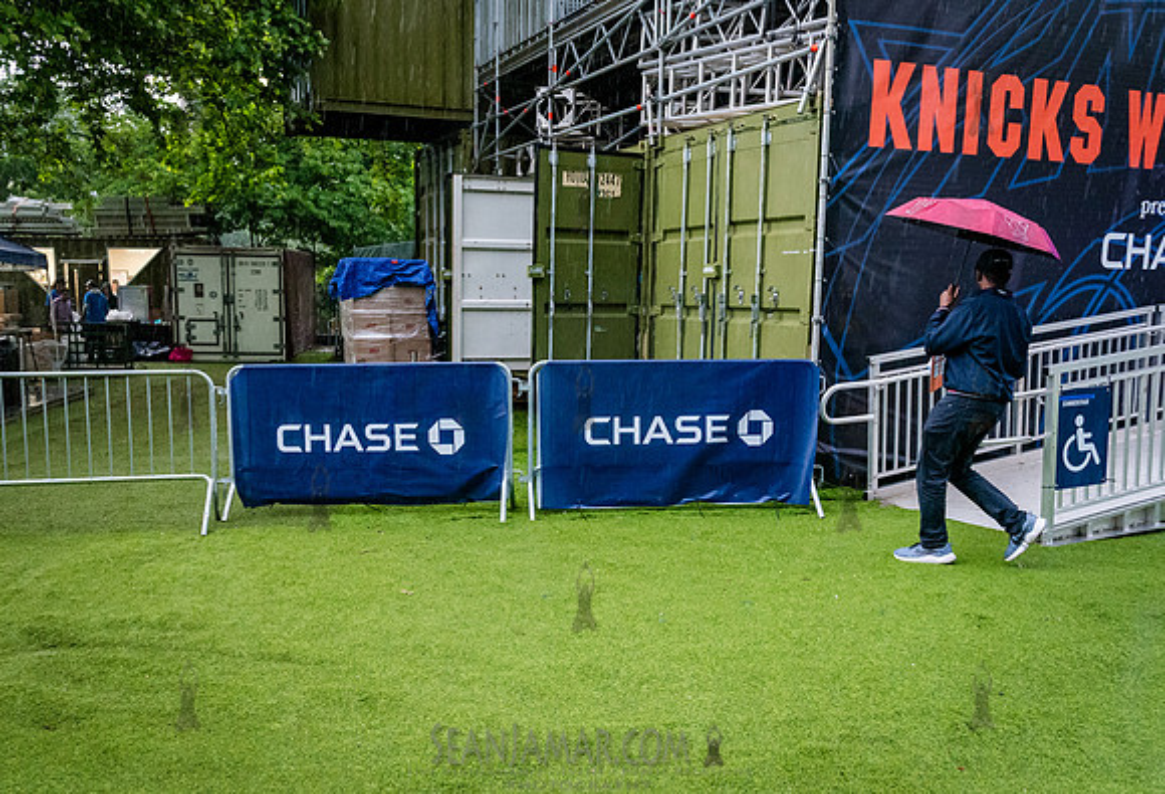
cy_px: 428
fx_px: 1009
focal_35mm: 31
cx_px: 523
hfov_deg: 59.9
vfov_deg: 42.9
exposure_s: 1/250
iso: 6400
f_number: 4
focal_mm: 28
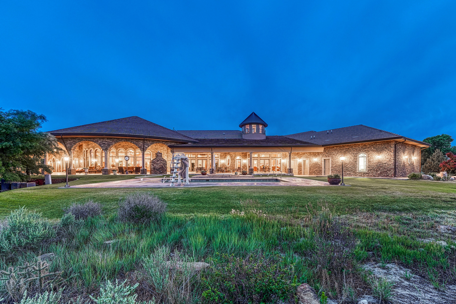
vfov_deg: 81.2
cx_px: 228
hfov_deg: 104.3
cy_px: 152
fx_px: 177
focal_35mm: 14
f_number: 6.3
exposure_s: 2.5
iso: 1600
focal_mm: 14
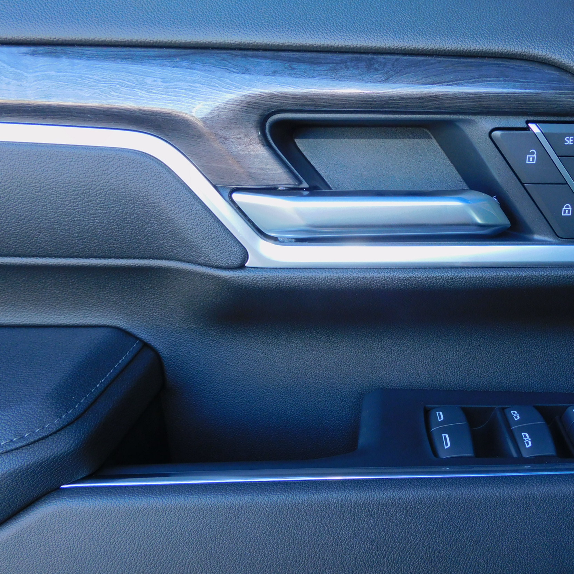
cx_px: 384
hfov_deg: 54.5
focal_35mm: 29
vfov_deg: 55.6
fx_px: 544
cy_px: 288
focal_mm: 4.3
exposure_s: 1/50
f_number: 3.3
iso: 125
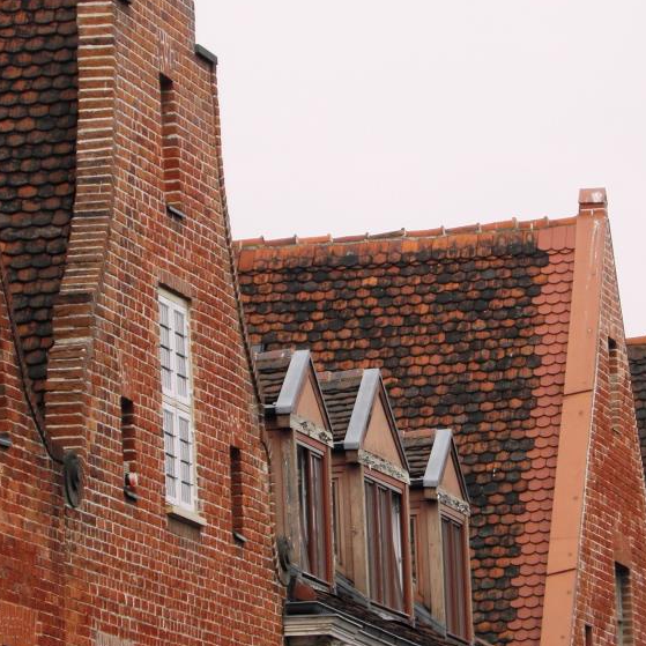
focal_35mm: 416
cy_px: 339
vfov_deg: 4.2
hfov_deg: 4.2
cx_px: 456
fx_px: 8783
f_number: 4.5
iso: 64
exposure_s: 1/250
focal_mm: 45.85
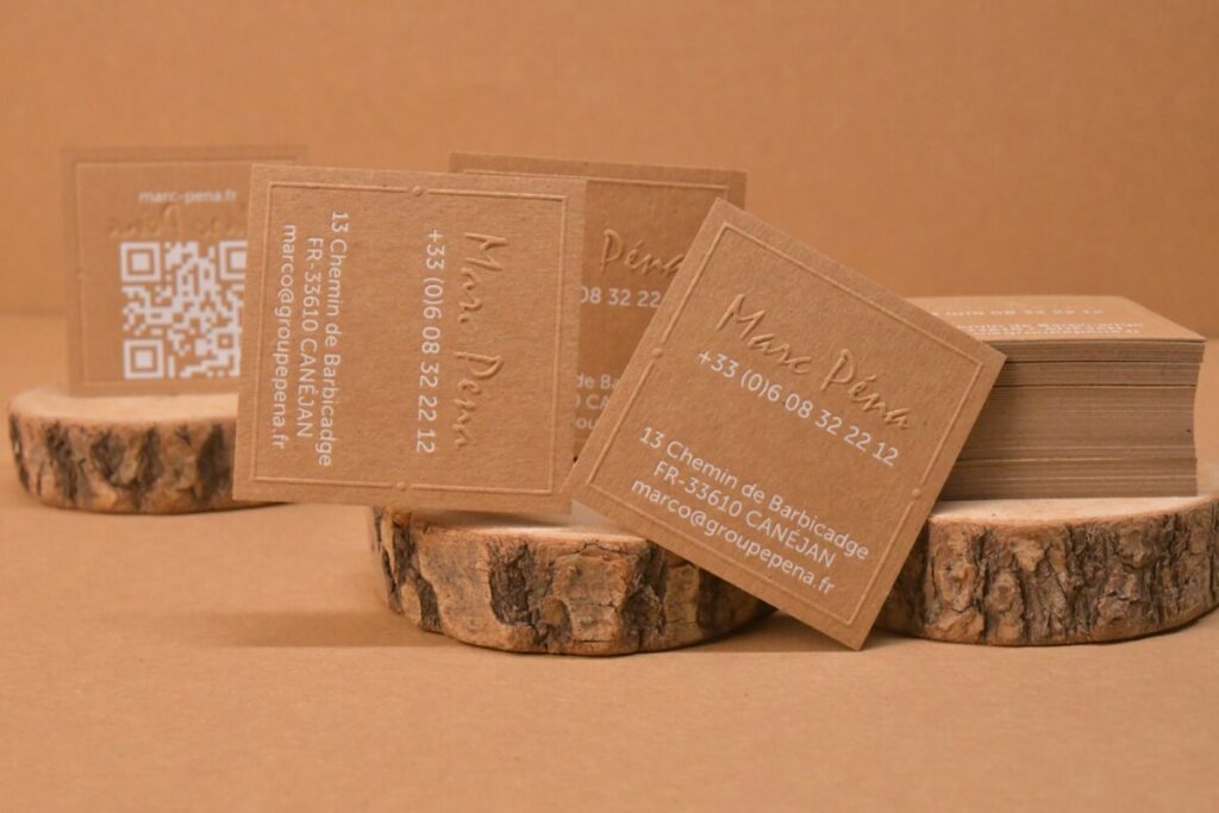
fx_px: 2235
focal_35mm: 66
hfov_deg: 30.5
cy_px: 406
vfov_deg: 20.6
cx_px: 610
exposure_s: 1/125
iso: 6400
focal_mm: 44
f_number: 14
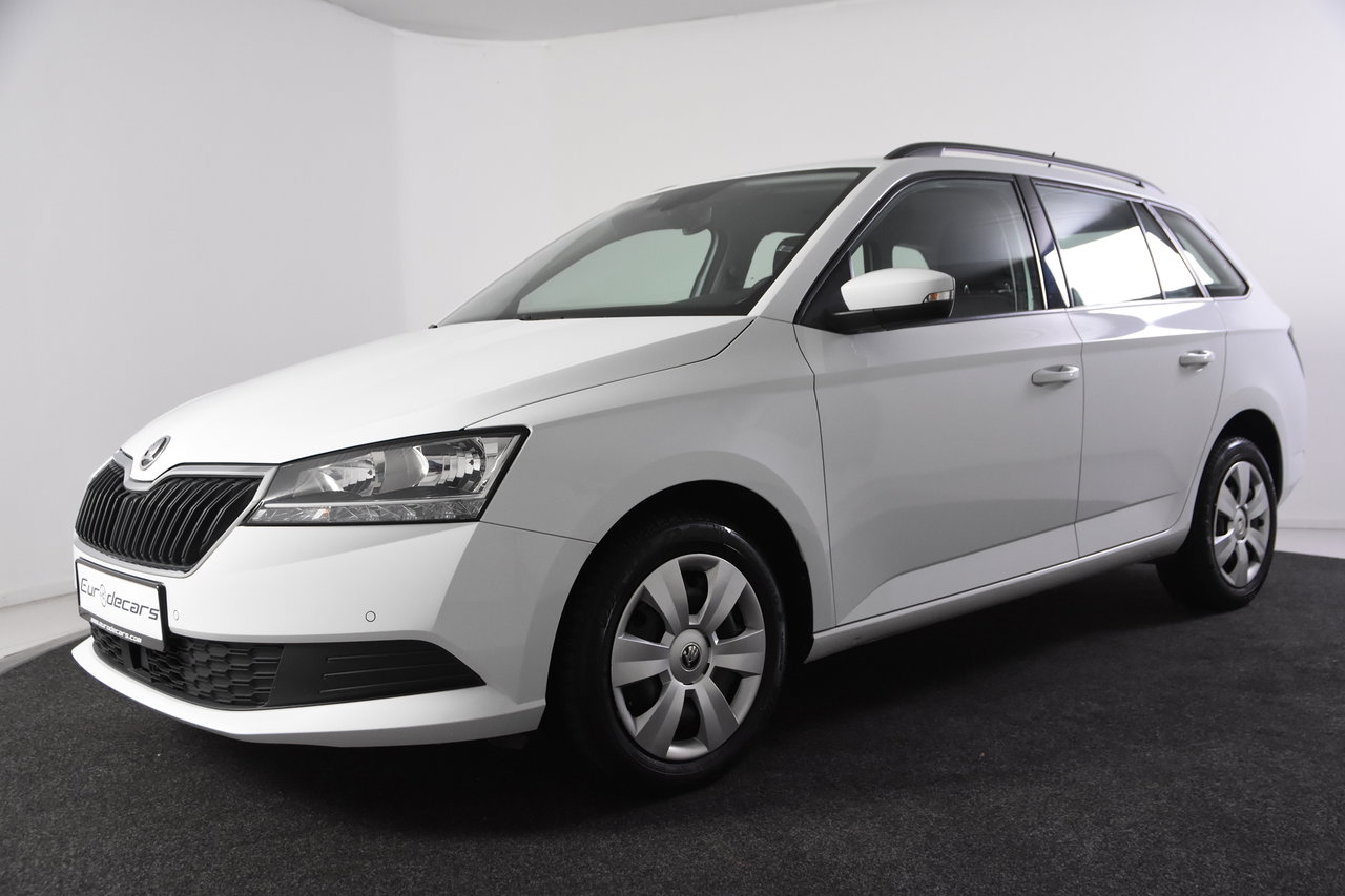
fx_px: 1345
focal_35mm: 36
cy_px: 448
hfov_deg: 53.1
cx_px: 672
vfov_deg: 36.9
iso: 1600
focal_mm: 24
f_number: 5
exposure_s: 1/100
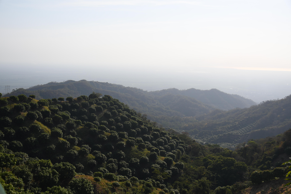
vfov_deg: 34.2
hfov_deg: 49.6
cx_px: 146
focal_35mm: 39
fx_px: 315
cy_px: 97
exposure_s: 1/1250
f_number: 5.6
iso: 125
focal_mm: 26
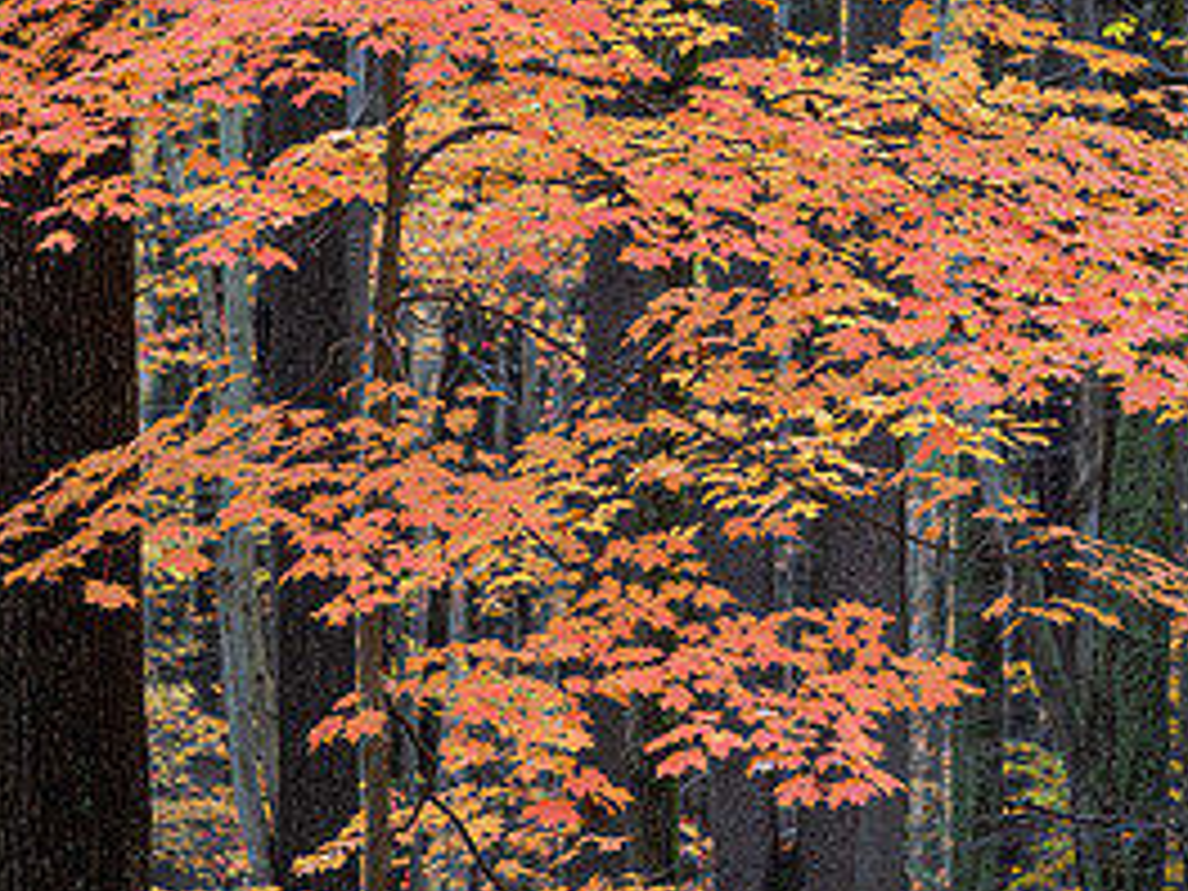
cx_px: 558
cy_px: 310
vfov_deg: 4.5
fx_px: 11257
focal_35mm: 328
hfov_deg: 6.0
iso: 200
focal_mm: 200
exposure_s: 1/45
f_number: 8
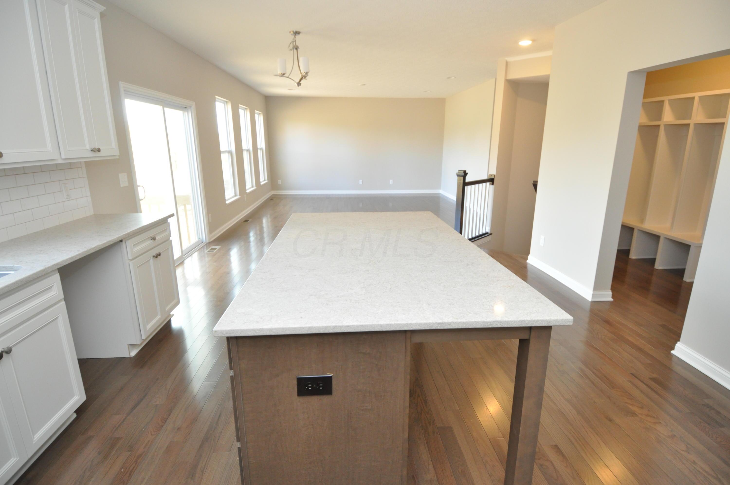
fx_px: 365
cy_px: 242
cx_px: 365
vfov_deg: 67.2
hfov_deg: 90.1
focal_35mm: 18
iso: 1000
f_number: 4.5
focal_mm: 12
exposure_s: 1/80
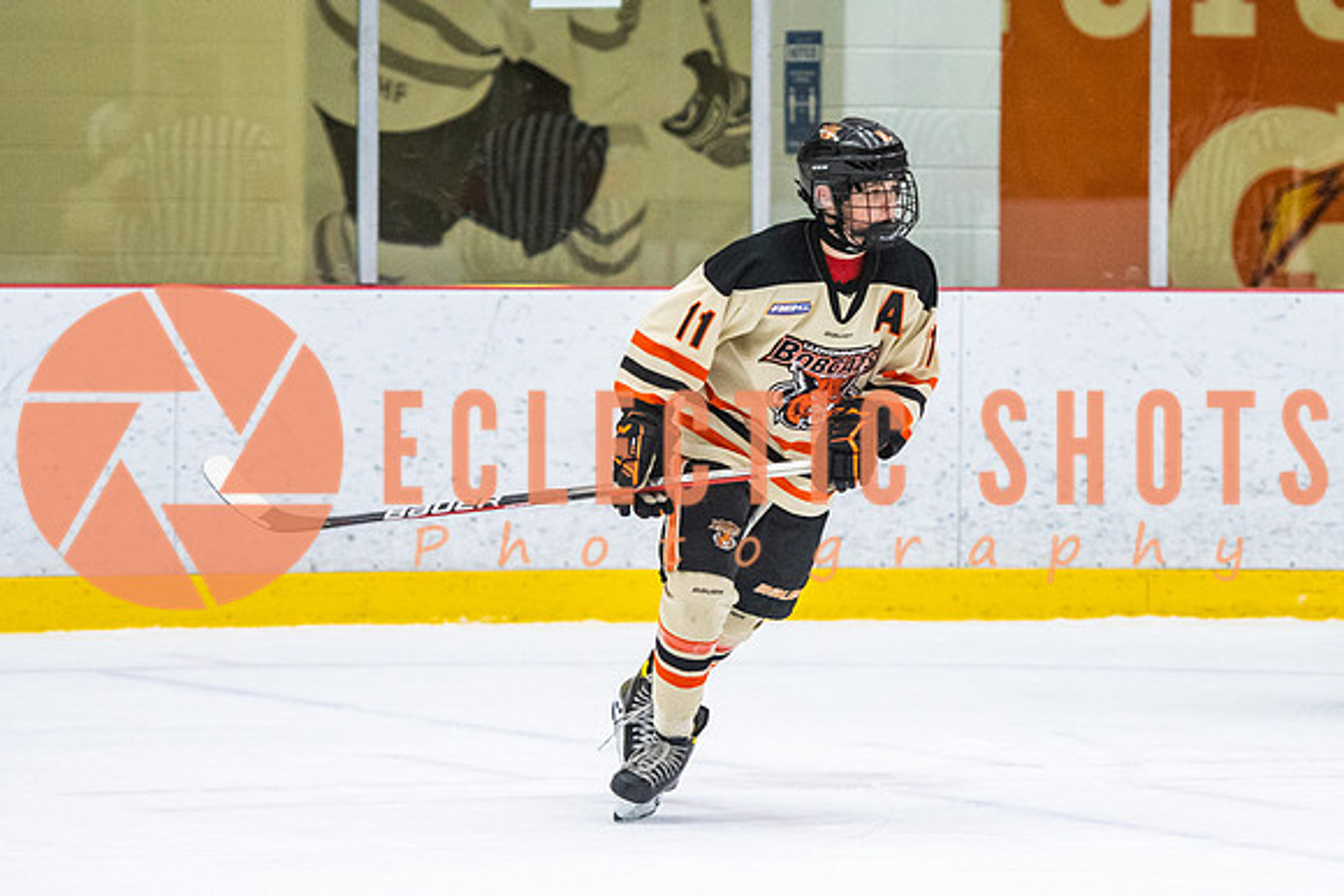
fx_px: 9413
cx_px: 869
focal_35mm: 252
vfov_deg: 5.5
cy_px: 357
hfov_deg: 8.2
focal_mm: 130
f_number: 2.8
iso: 2000
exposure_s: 1/640
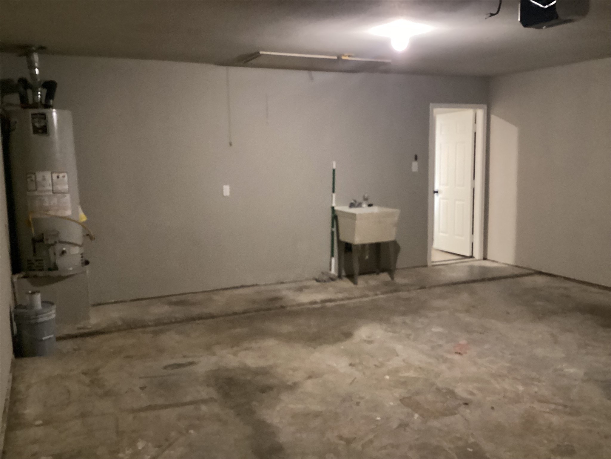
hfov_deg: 58.4
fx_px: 547
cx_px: 306
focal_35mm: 31
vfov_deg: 45.4
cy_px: 230
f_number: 2.4
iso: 640
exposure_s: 1/24
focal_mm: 3.3
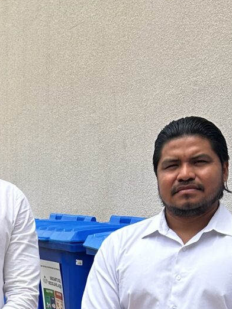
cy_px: 386
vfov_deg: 17.5
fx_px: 948
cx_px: -44
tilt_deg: -11.9
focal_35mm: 106
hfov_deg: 13.6
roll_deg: -0.5
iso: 50
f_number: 1.5
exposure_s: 1/4831
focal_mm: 5.7
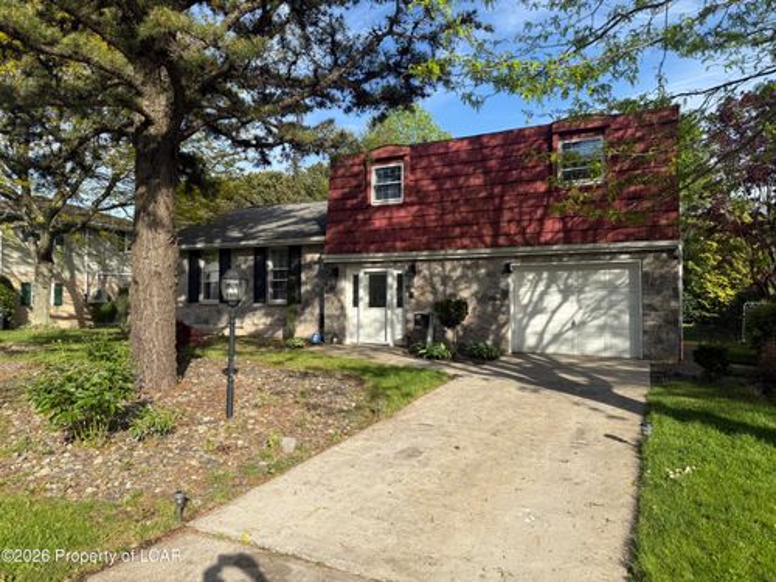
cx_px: 388
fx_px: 538
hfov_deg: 71.6
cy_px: 291
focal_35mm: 24
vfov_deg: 56.8
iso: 80
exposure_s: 1/2611
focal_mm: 6.76
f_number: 1.78
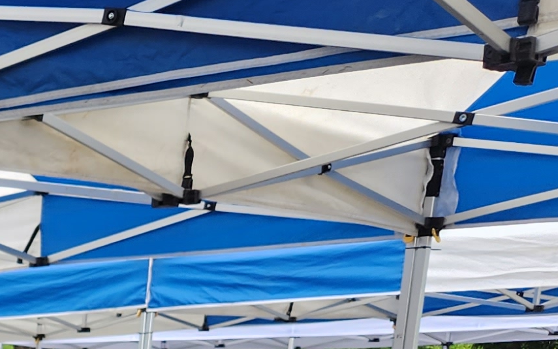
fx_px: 1734
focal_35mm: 114
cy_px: 890
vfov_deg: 9.8
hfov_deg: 16.3
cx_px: -336
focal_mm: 5.4
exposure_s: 1/180
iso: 32
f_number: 1.8
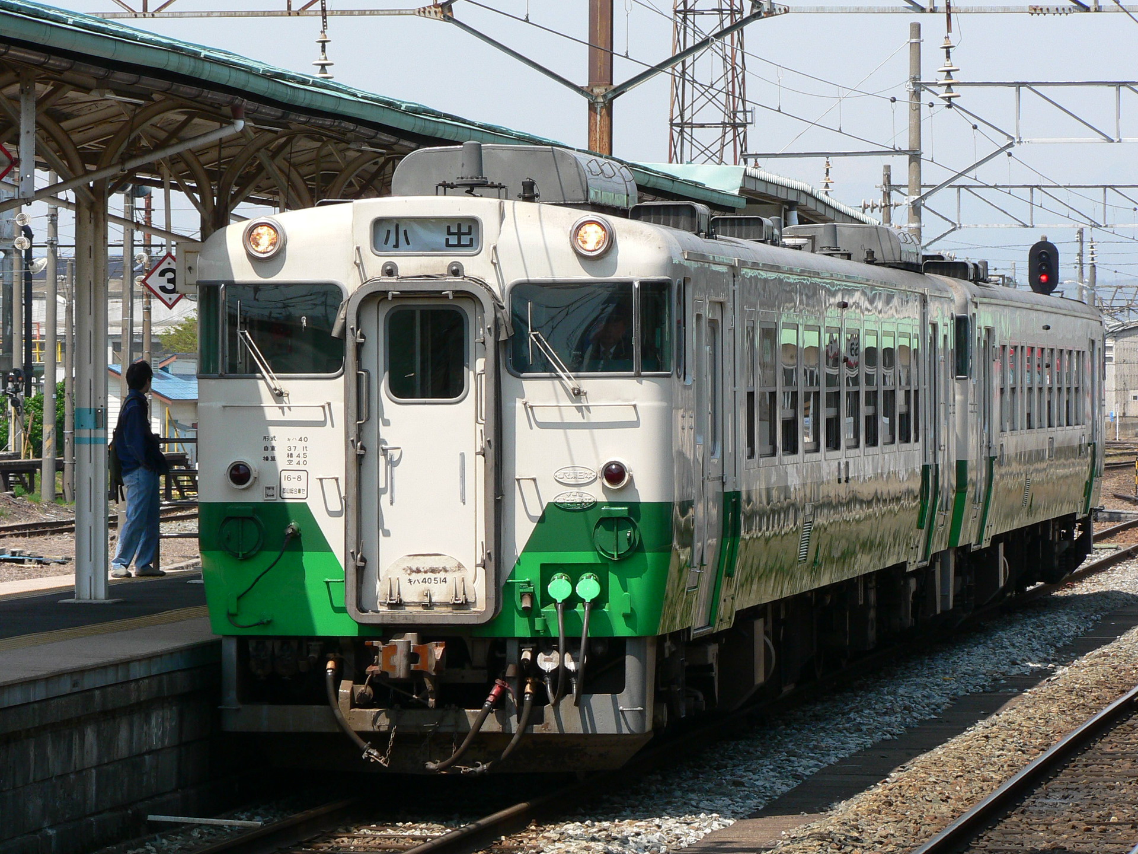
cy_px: 427
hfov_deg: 10.2
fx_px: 6378
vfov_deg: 7.7
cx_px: 569
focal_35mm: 194
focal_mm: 32.3
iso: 80
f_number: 5
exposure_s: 1/400
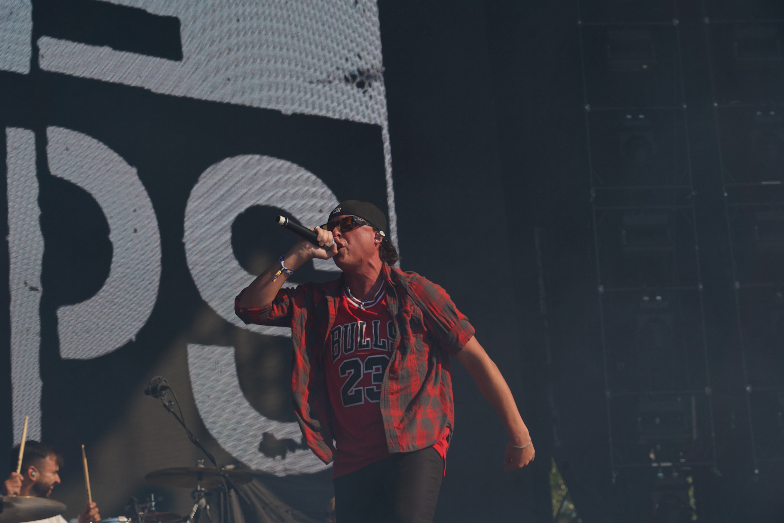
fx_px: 2286
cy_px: 262
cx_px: 392
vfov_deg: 13.0
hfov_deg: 19.5
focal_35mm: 105
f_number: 8
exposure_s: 1/500
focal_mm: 105
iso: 100
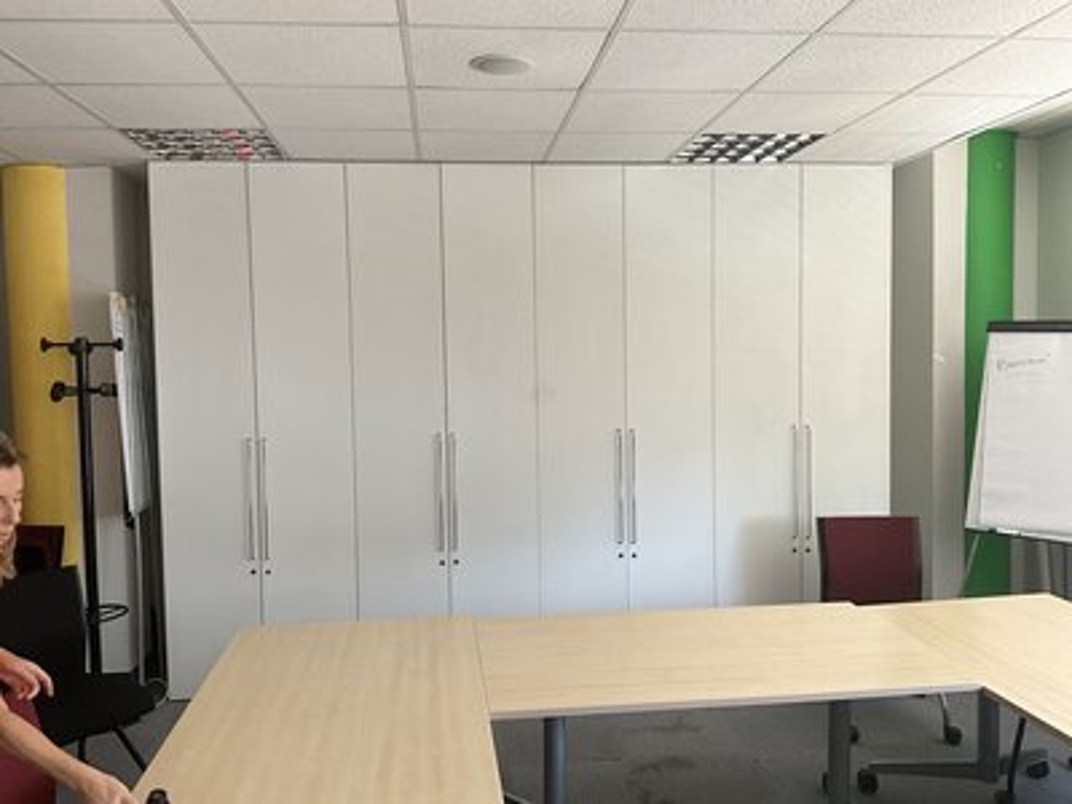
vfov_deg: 48.2
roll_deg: +0.8
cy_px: 402
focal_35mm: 29
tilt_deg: -4.5
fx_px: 898
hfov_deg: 61.7
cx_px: 536
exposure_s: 1/93
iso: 64
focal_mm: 3
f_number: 1.8
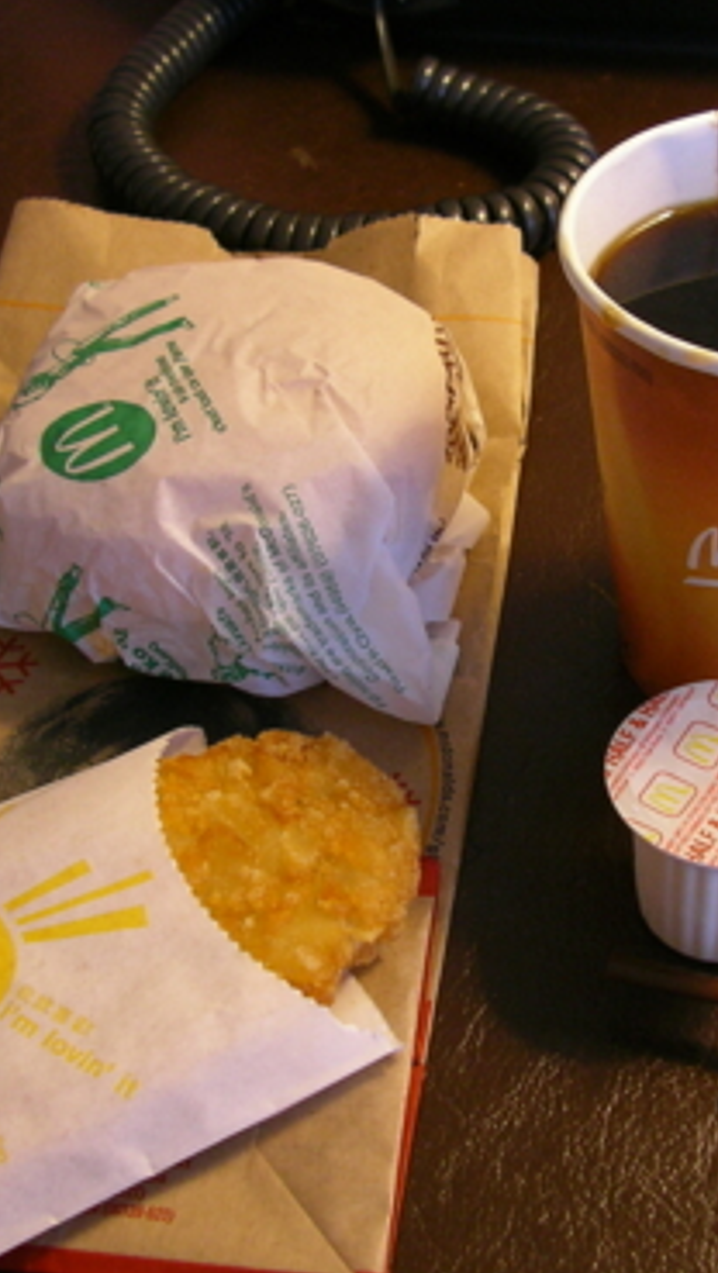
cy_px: 642
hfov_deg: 21.4
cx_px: 480
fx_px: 1892
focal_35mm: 56
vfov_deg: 37.2
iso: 100
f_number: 2.9
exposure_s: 1/12.3
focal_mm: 6
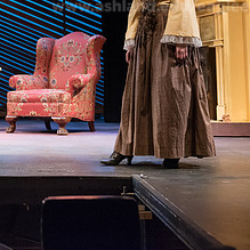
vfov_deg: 19.0
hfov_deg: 18.8
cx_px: 0
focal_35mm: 90
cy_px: 30
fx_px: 735
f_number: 3.5
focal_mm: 40
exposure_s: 1/160
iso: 3200
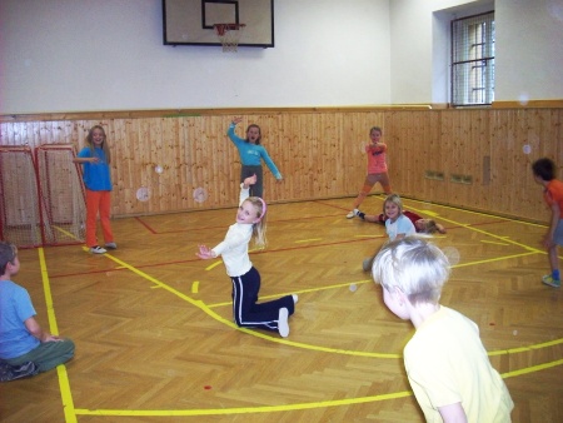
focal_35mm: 37
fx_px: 602
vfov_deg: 38.7
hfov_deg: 50.1
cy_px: 212
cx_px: 282
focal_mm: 6.2
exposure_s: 1/45
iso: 200
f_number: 2.8
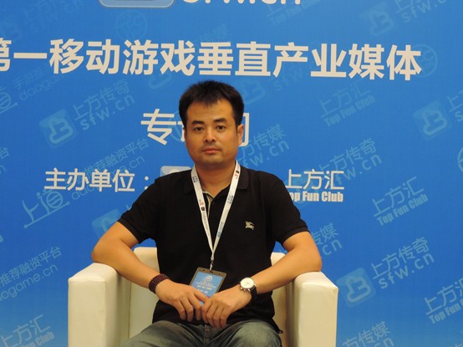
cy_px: 169
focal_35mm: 65
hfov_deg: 29.8
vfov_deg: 22.6
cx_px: 218
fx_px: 869
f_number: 3.7
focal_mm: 10.7
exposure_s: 1/15
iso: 720
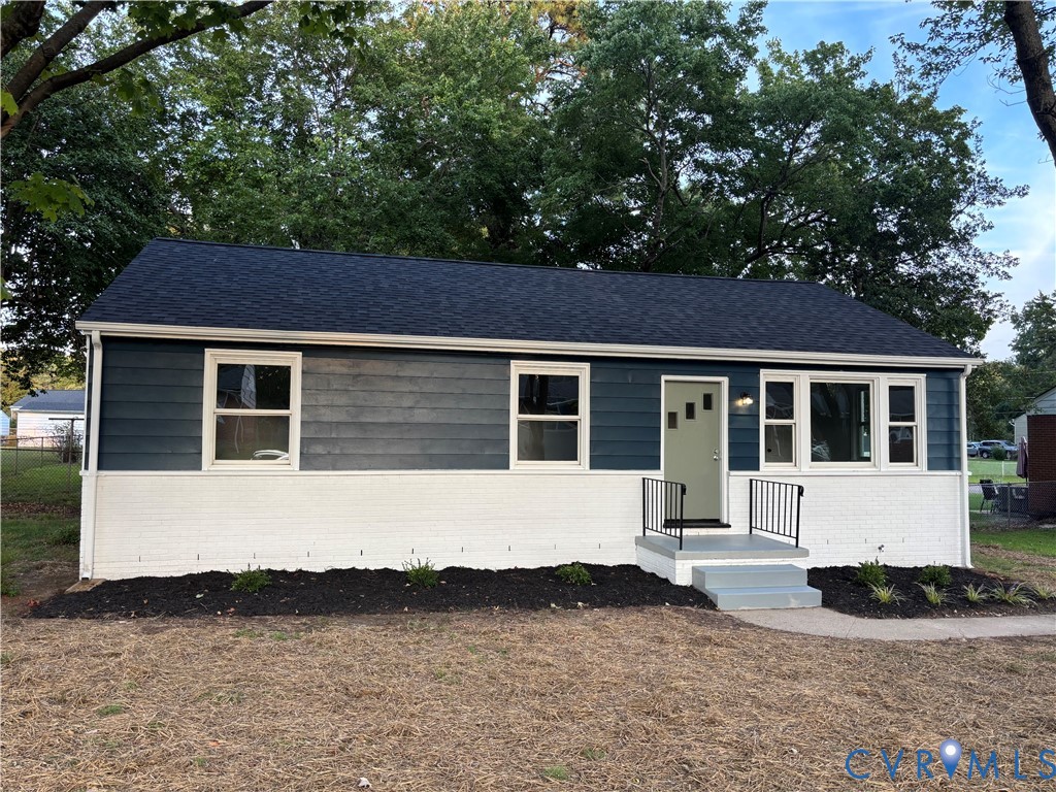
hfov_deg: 67.3
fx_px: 793
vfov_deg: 53.1
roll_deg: -0.4
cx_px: 528
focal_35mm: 26
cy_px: 396
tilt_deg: +1.8
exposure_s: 1/121
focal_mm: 5.96
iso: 64
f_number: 1.6
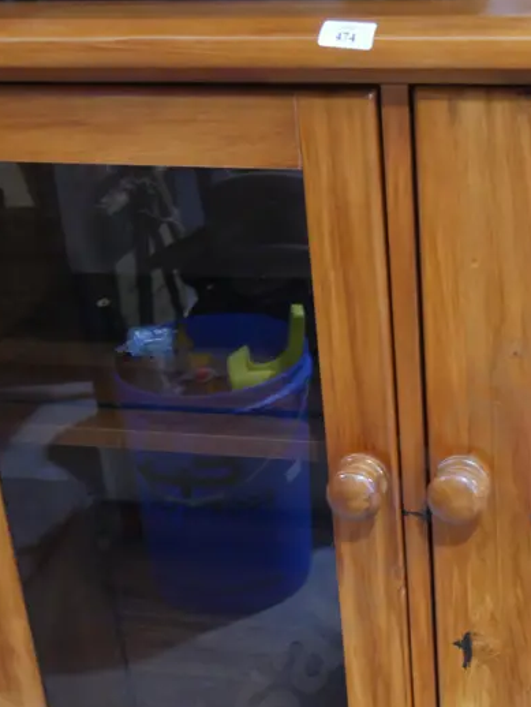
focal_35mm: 79
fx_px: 1614
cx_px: 353
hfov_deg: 18.6
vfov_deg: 24.2
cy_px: 591
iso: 2000
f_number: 4.4
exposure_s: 1/60
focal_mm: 20
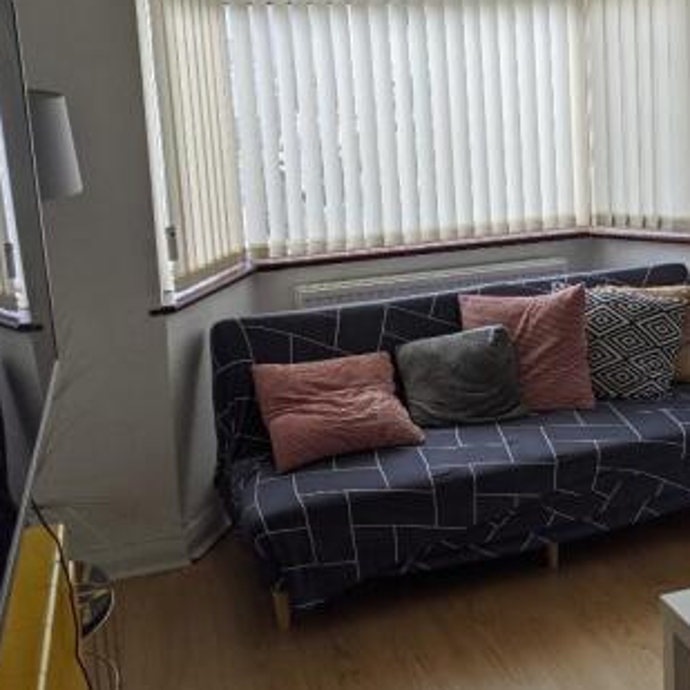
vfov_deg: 37.1
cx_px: 492
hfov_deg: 36.9
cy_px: 227
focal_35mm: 45
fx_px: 1015
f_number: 1.73
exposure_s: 1/373
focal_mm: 4.38
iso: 55
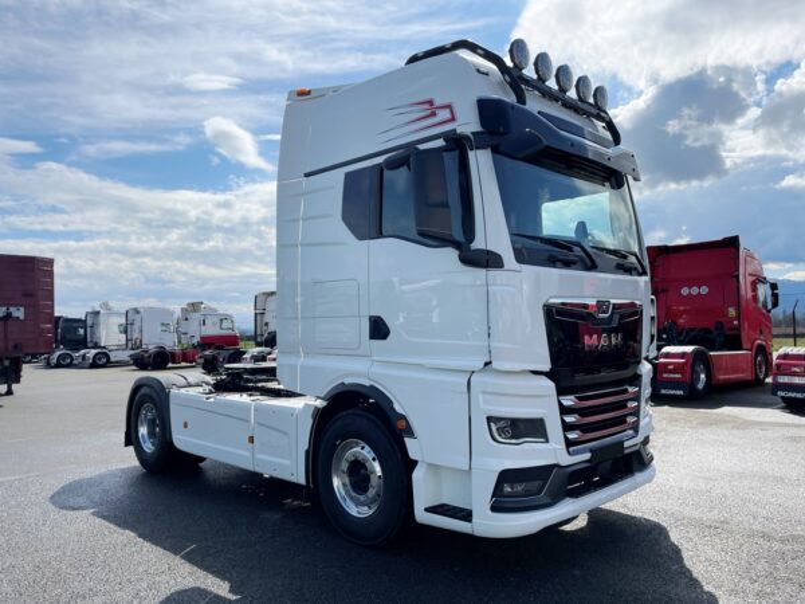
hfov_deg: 67.3
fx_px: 605
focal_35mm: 26
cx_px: 402
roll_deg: +1.3
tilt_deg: +3.4
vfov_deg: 53.1
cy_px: 302
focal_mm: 4.2
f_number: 1.6
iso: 32
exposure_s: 1/5556
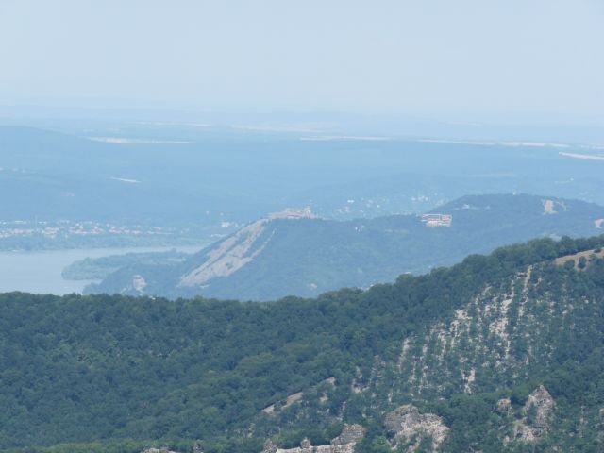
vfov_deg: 5.9
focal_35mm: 251
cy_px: 226
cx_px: 302
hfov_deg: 7.9
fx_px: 4380
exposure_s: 1/400
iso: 100
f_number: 5.6
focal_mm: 44.7
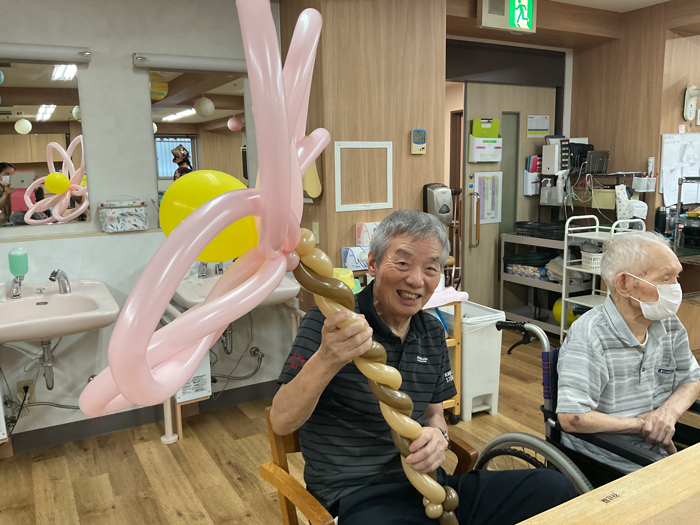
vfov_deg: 48.2
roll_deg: +2.5
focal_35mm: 29
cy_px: 262
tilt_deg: -8.8
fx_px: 586
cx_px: 350
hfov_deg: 61.7
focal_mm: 3
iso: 100
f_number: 1.8
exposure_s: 1/60
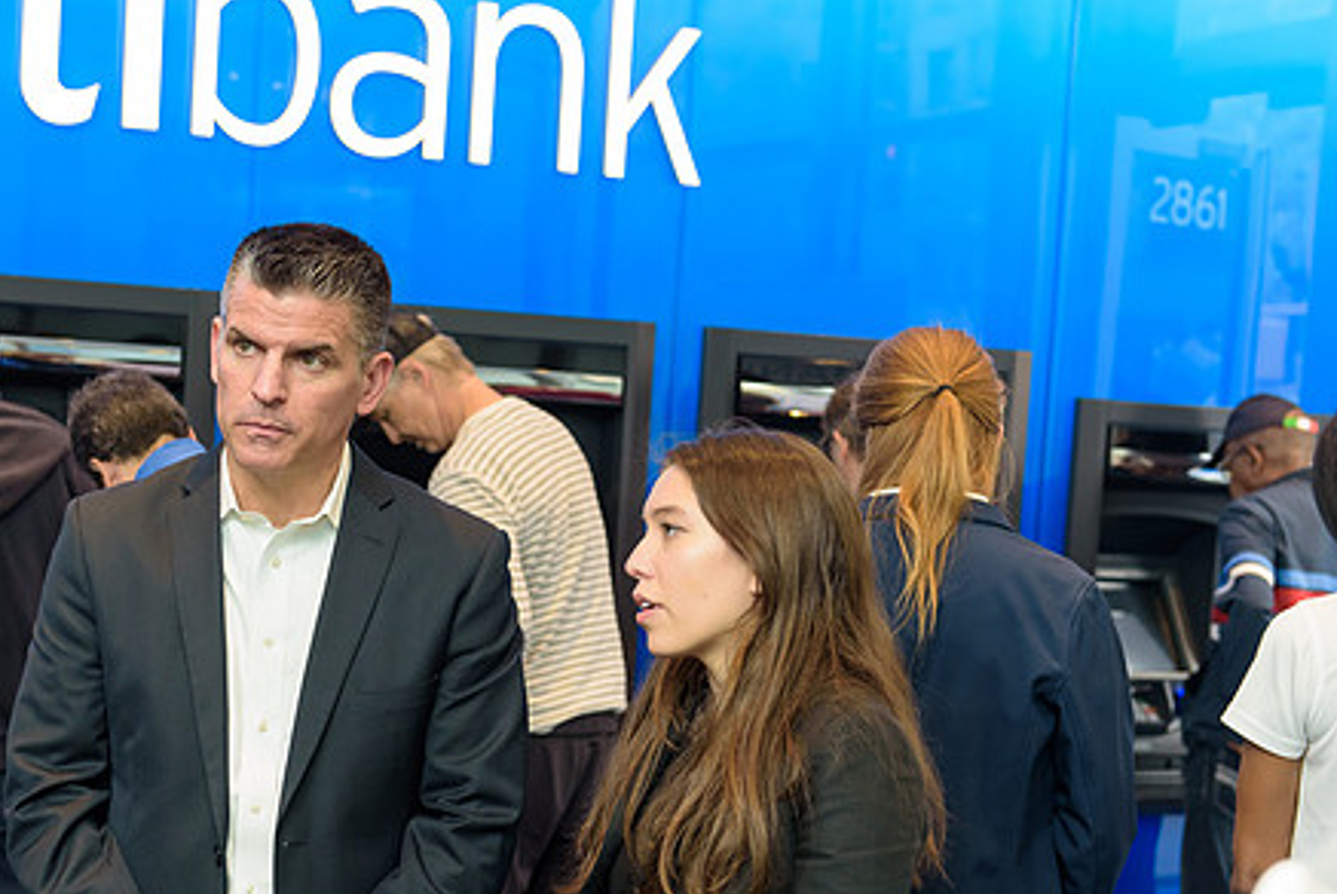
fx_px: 2564
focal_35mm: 69
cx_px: 514
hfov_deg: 29.1
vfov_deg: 19.7
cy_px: 589
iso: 1000
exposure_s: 1/250
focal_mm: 52
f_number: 3.2
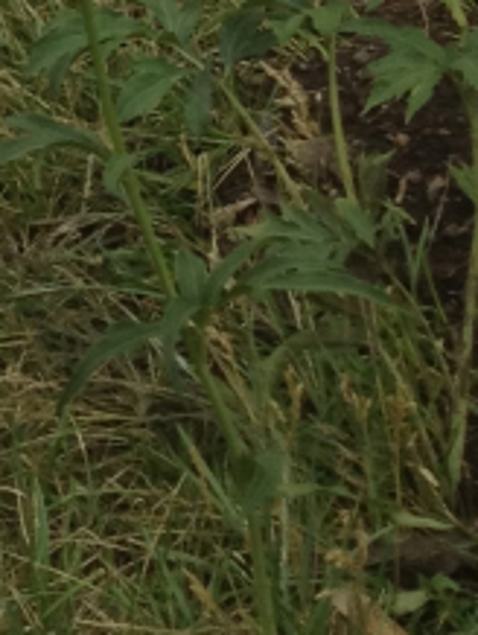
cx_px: -953
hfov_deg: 6.3
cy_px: -613
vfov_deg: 8.6
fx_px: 4024
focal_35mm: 219
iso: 64
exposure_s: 1/442
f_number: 2.4
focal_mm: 4.28
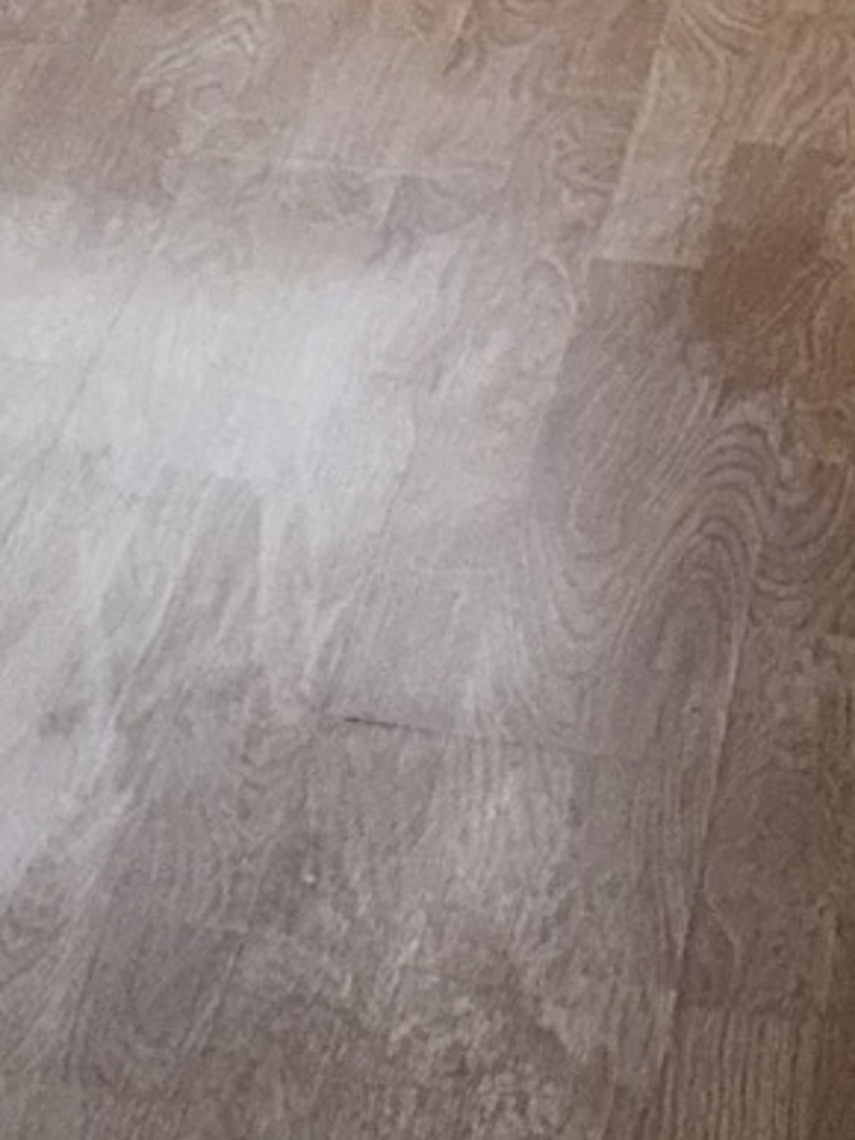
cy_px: -642
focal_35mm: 143
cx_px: -1253
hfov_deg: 9.2
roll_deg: +3.2
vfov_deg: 13.0
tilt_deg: -13.2
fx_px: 4712
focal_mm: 6.76
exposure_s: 1/399
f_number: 1.78
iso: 64
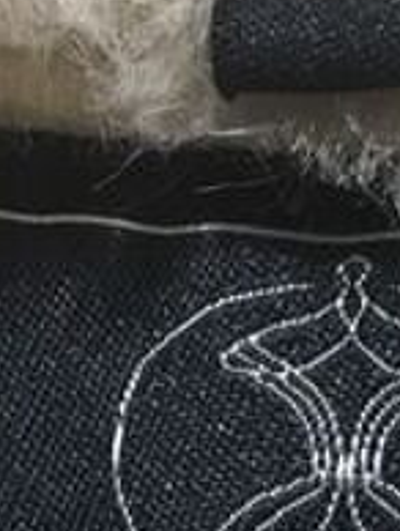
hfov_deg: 7.4
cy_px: 1211
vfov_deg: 9.1
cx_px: 438
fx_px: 3059
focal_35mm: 199
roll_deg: -2.5
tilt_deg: +7.4
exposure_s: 1/17
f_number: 2.2
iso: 40
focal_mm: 4.15
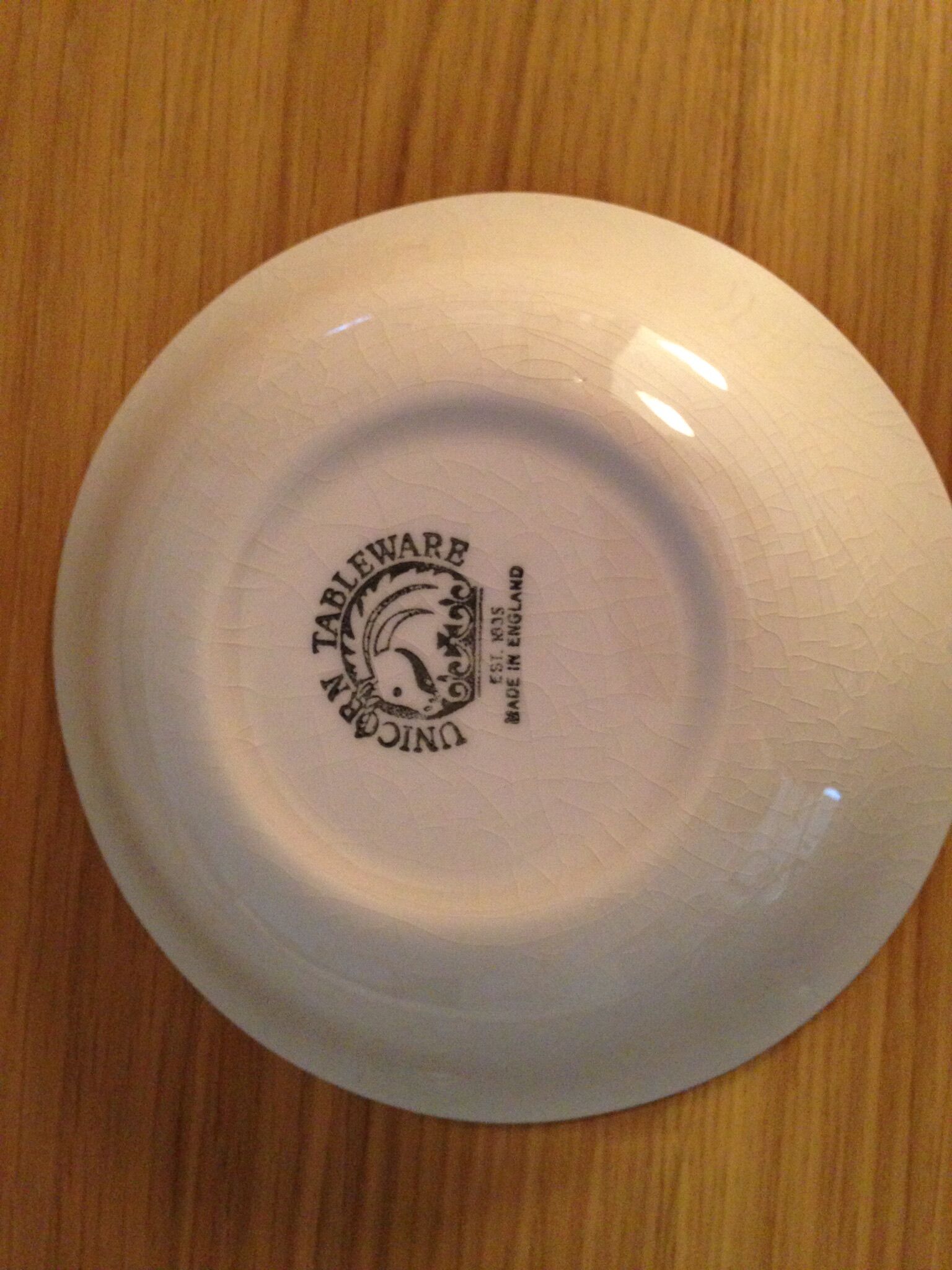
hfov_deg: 42.9
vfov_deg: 55.4
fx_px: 1210
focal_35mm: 33
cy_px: 635
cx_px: 476
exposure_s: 1/20
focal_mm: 4.12
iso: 400
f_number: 2.4
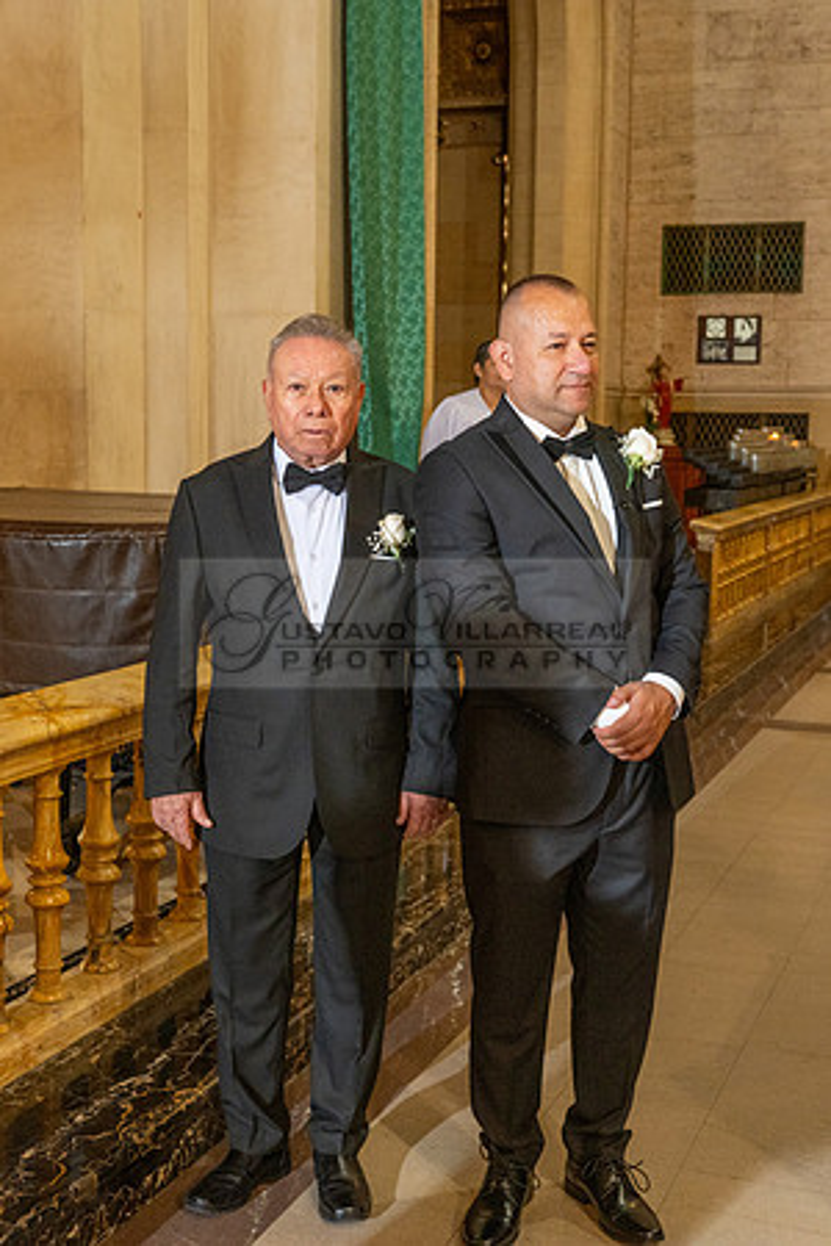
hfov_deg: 28.1
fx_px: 1662
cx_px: 418
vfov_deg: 41.1
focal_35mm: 48
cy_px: 623
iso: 1000
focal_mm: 32
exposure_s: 1/160
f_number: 4.5
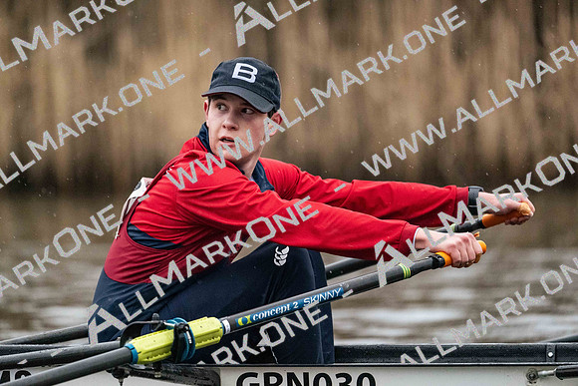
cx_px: 289
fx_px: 6423
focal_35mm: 400
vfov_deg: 3.4
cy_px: 193
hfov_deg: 5.2
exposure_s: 1/1600
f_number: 4.5
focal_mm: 400
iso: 10000
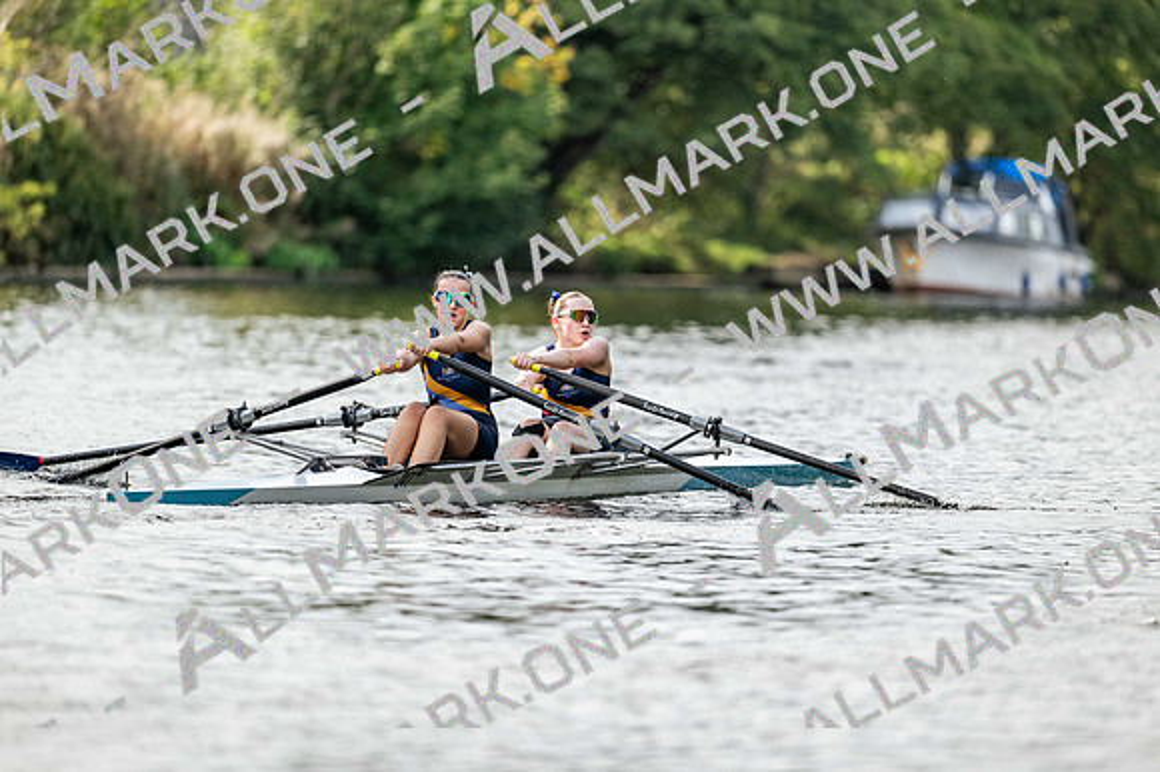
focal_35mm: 400
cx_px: 580
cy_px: 386
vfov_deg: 3.4
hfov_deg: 5.2
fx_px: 12884
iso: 900
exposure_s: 1/2500
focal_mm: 400
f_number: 4.5
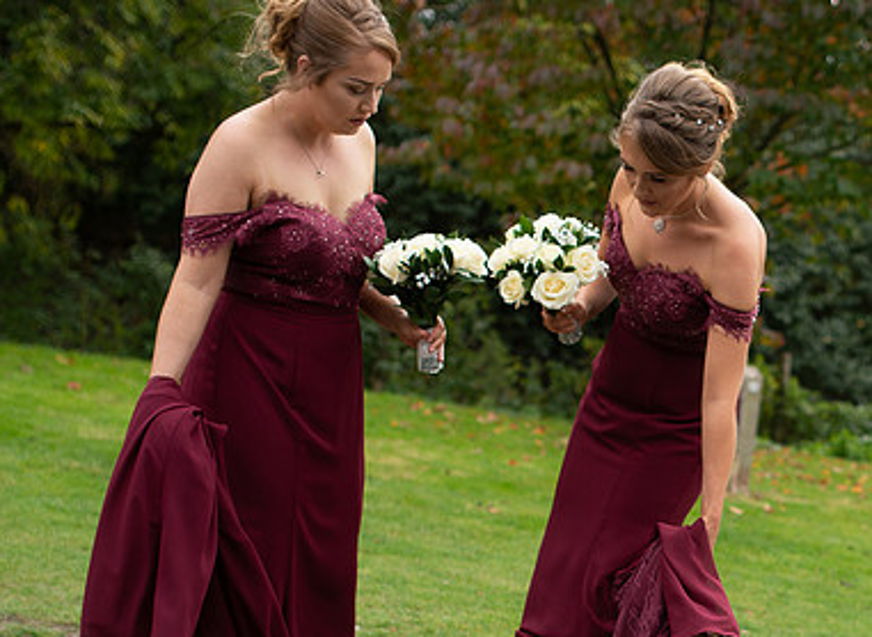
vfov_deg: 18.2
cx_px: 778
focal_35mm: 78
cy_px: 612
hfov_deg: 24.6
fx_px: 1946
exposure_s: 1/1600
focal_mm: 35
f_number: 2.2
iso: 100
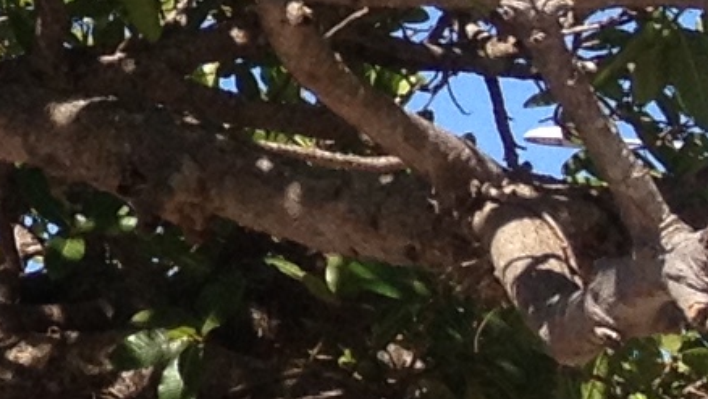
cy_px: -304
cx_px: -1608
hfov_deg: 6.7
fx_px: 5335
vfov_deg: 4.2
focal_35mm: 284
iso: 50
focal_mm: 4.28
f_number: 2.4
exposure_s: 1/876
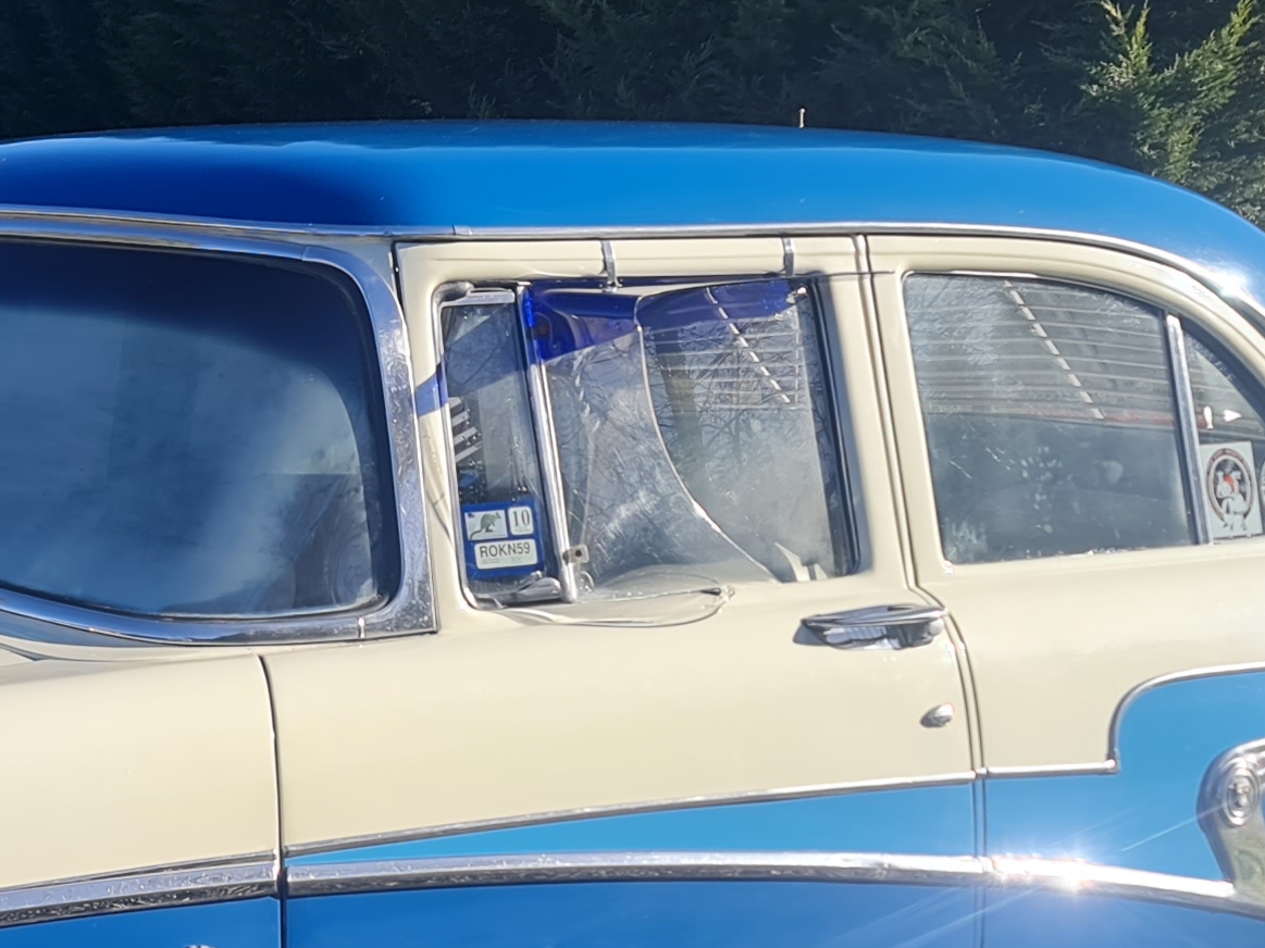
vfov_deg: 16.9
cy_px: 906
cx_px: 165
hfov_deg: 22.3
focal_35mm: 86
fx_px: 3142
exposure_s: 1/582
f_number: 1.8
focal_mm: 7
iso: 50
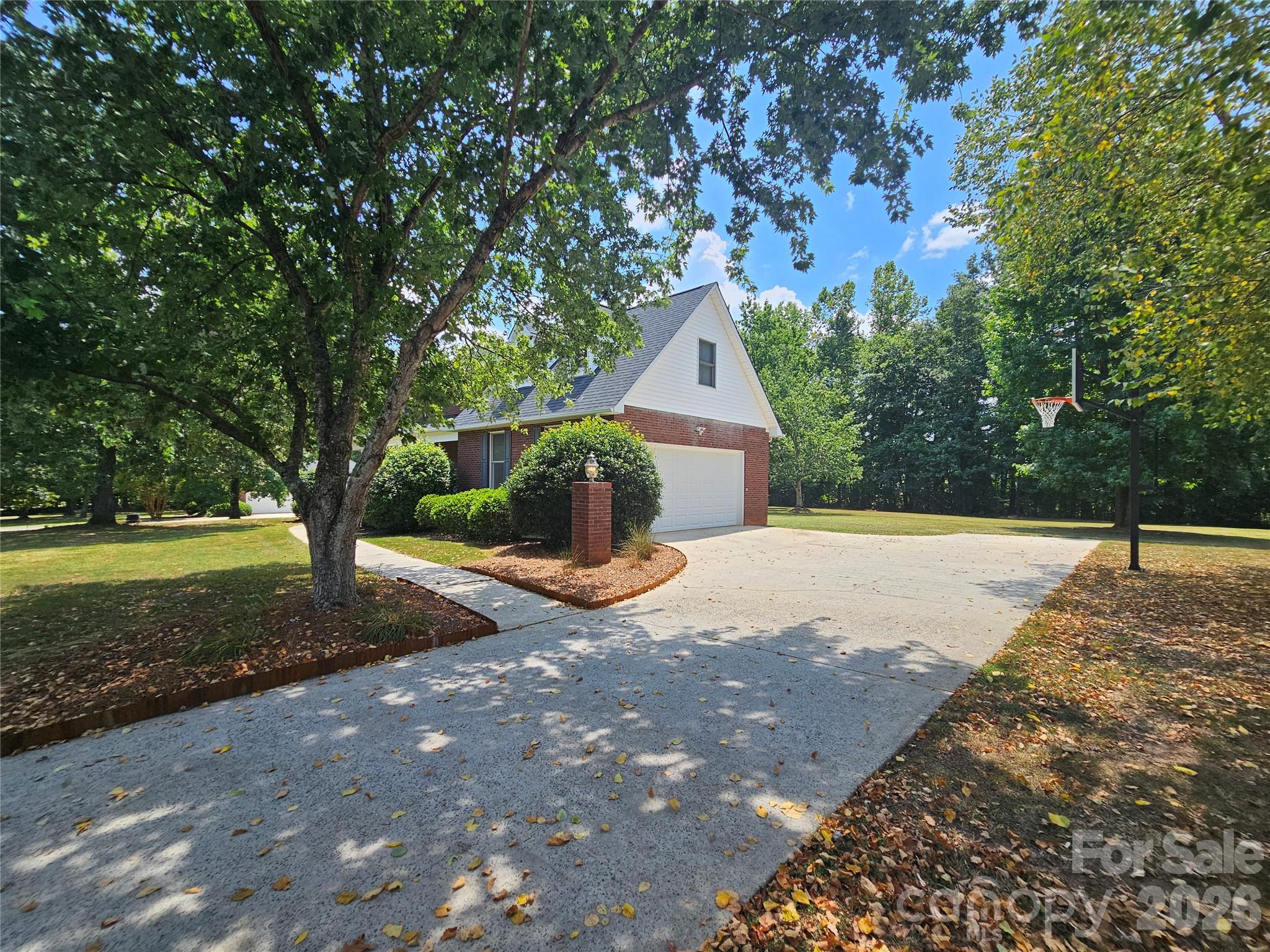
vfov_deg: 89.9
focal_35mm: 13
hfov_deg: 106.2
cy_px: 476
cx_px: 635
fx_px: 477
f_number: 2.2
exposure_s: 1/955
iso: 50
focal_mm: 2.2
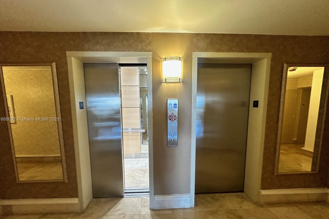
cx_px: 161
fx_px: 137
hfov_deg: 100.4
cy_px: 120
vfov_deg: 77.1
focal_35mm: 15
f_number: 2.2
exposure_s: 1/60
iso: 200
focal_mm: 2.22
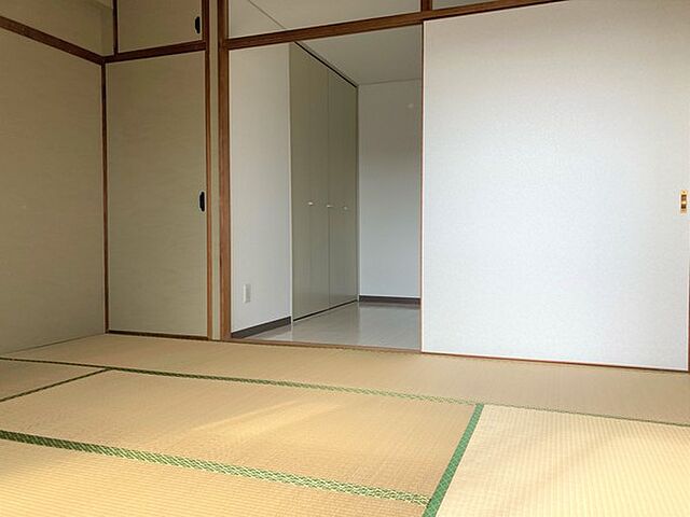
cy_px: 258
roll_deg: -0.3
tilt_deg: -3.7
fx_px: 558
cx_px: 345
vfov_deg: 49.7
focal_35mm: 28
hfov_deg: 63.4
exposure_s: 1/125
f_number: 1.8
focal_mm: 3.99
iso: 20
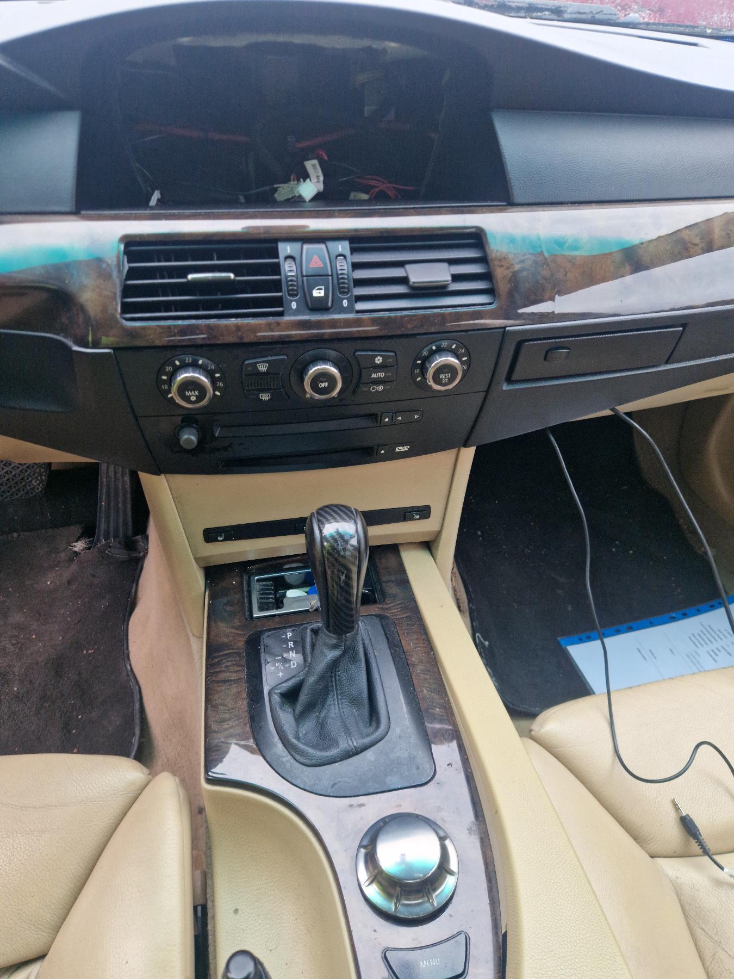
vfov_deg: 73.9
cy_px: 490
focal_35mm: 23
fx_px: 650
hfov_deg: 58.9
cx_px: 367
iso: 50
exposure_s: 1/50
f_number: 1.8
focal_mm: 5.4
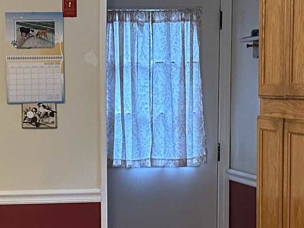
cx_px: 48
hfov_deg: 16.9
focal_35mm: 115
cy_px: 194
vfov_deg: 12.8
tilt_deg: -4.1
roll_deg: +1.4
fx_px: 1010
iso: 320
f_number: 1.78
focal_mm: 6.86
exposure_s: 1/60
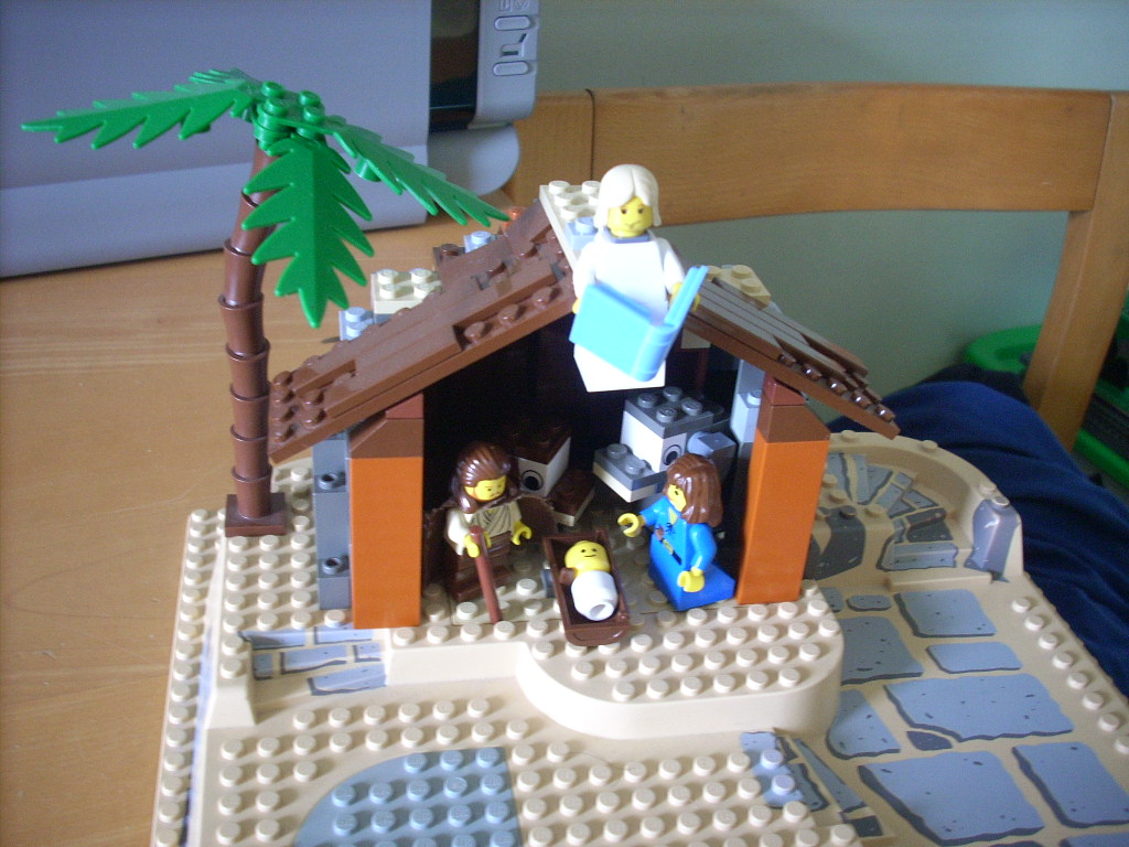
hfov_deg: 50.1
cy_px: 424
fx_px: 1207
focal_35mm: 37
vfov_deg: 38.7
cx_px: 564
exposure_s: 1/21.2
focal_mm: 6.2
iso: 200
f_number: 2.8
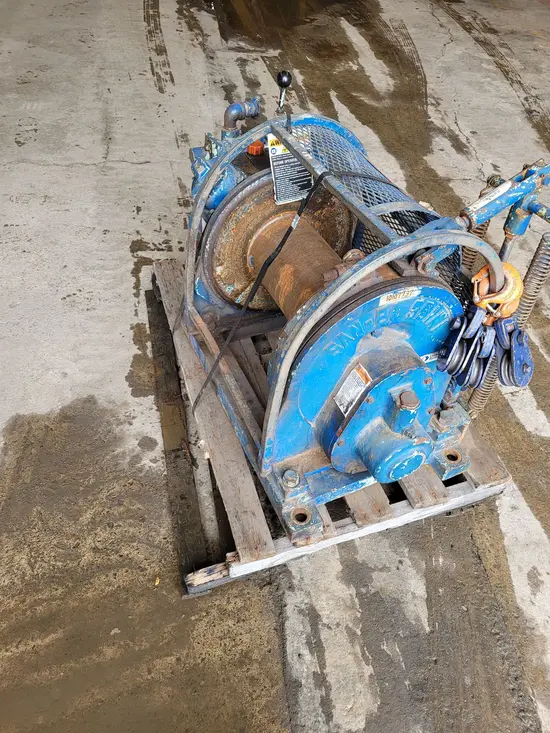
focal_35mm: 26
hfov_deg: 53.1
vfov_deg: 67.3
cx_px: 275
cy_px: 366
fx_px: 551
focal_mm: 5.4
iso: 125
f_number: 1.8
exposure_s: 1/120
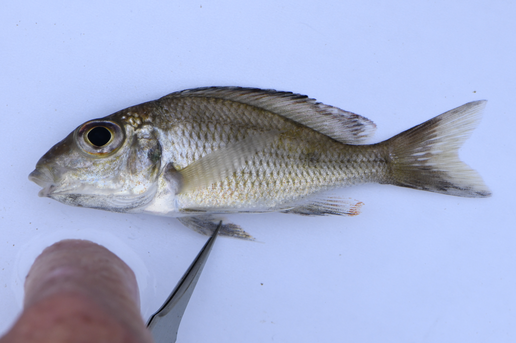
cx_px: 258
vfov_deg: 8.7
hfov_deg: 13.1
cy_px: 172
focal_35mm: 157
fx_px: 2249
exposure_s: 1/100
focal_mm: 105
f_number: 10
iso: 1000
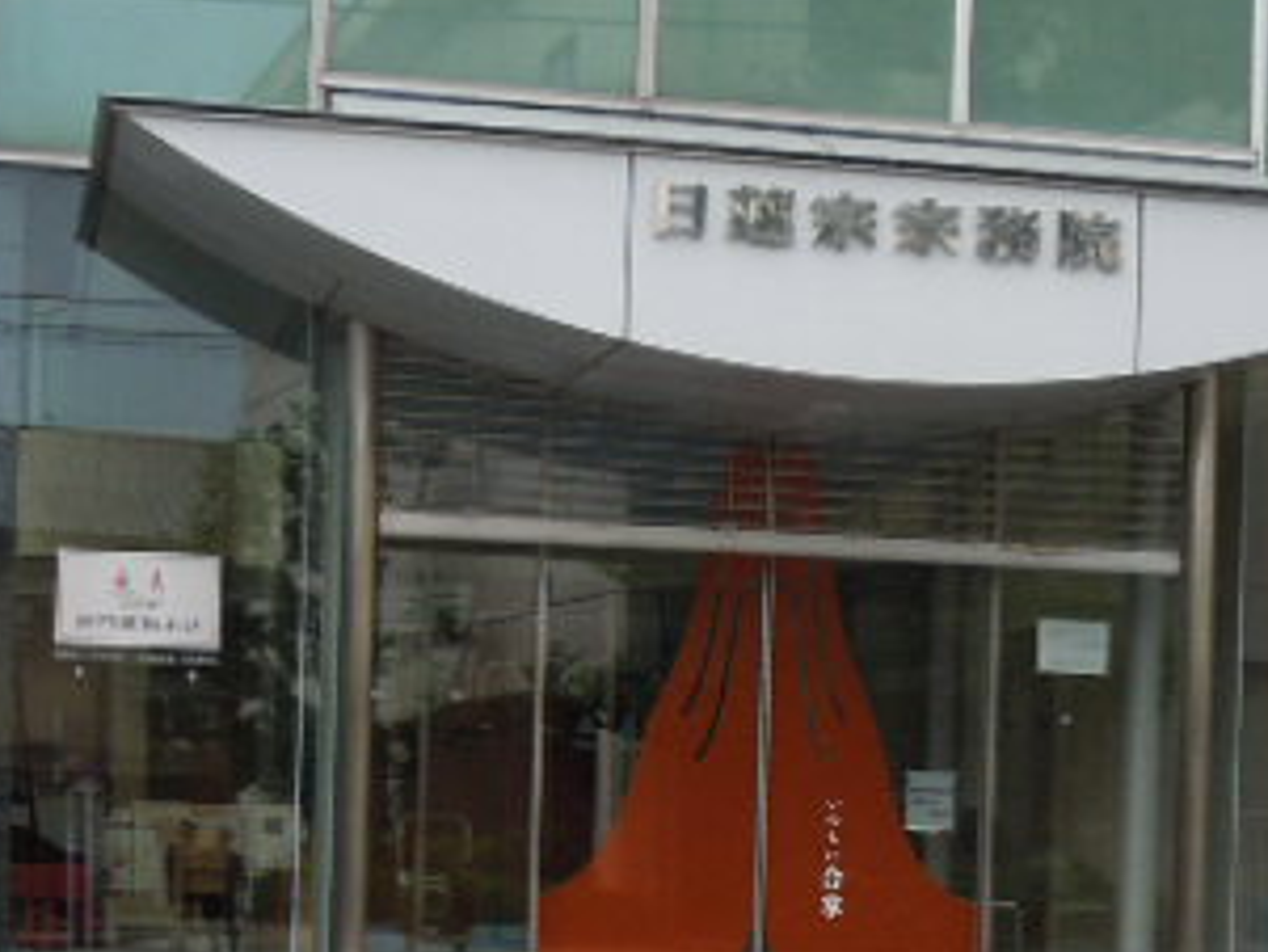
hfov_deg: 22.9
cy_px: 864
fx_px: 3115
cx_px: 809
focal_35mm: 85
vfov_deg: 17.1
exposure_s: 1/125
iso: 140
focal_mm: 4.5
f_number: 3.3
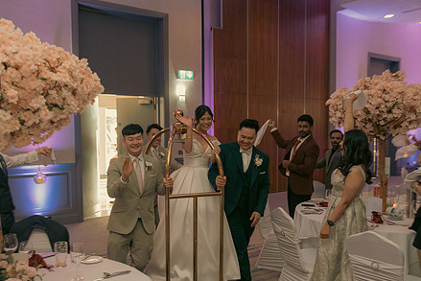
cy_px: 161
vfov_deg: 39.9
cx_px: 197
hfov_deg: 57.2
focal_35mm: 33
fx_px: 386
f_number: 3.5
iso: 2500
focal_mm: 25
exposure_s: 1/160
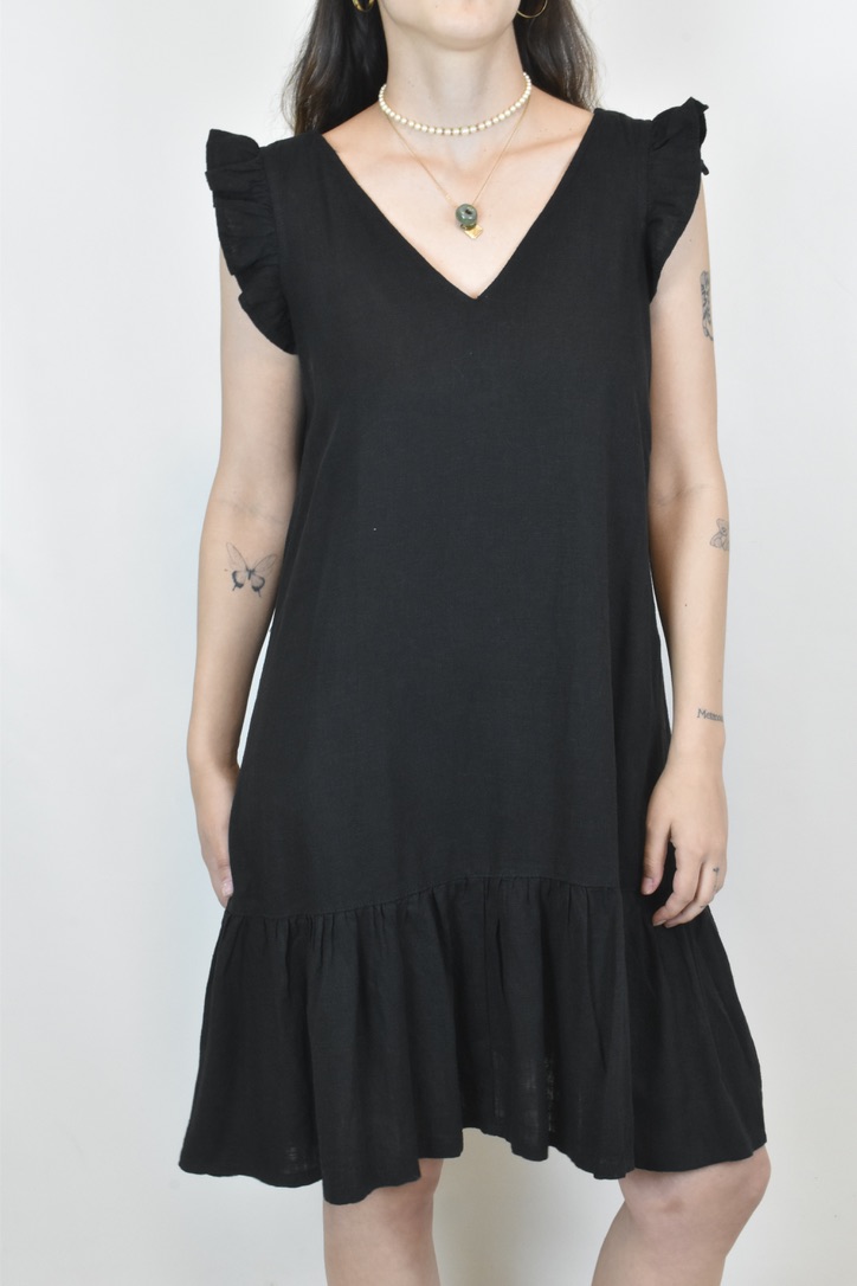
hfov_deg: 23.8
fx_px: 2035
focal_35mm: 57
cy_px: 643
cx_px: 428
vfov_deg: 35.1
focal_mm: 38
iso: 1600
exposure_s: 1/20
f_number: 18
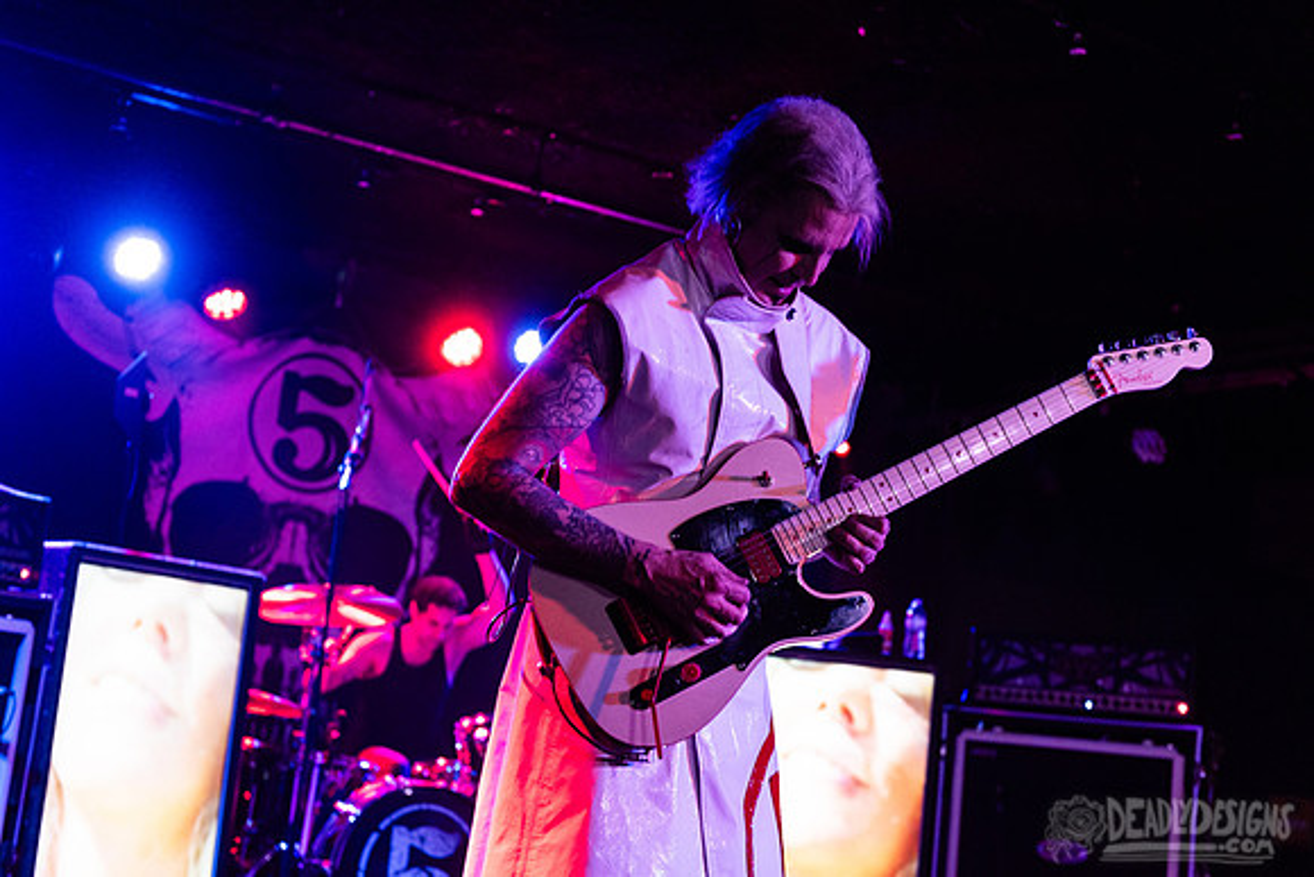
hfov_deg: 39.6
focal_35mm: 50
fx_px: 1825
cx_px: 657
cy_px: 438
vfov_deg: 27.0
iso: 2000
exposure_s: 1/160
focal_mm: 50
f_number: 3.5
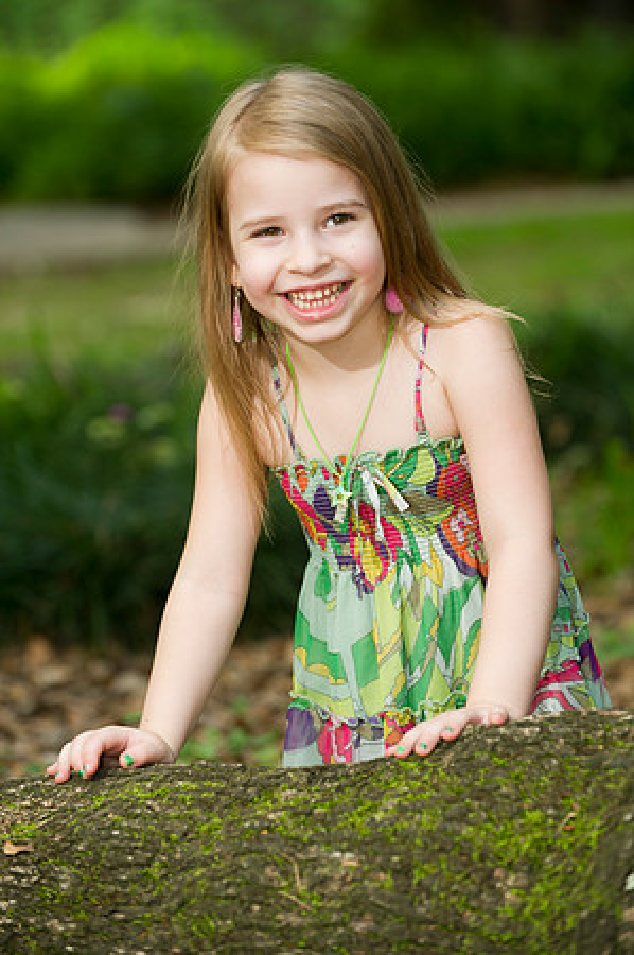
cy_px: 478
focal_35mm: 125
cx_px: 317
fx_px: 3309
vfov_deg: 16.4
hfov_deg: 10.9
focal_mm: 125
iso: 200
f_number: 3.5
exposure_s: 1/100
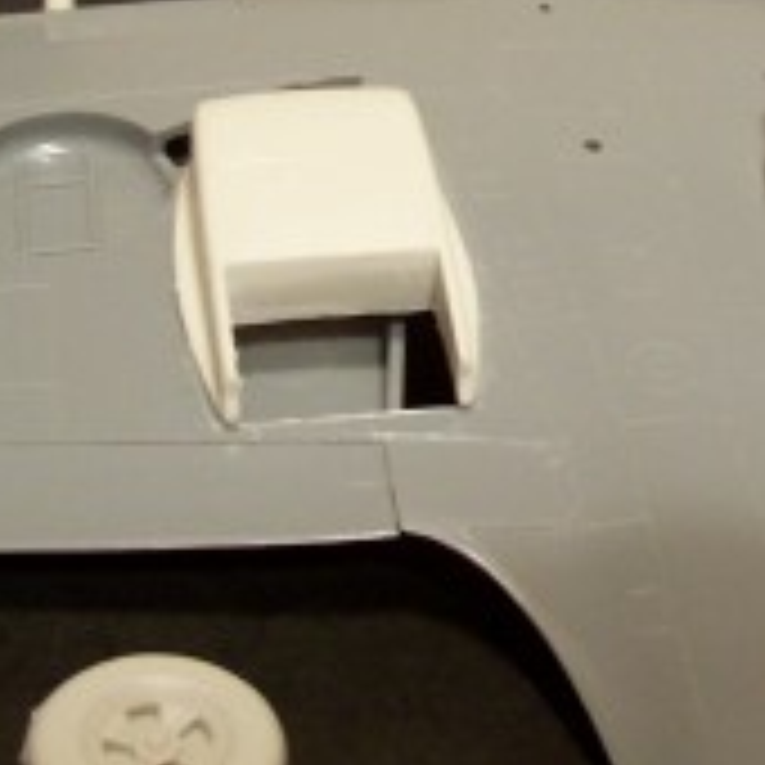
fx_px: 2450
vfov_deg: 17.5
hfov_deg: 17.7
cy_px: 115
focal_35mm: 98
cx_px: 544
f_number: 2.8
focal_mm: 5.6
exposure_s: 1/8
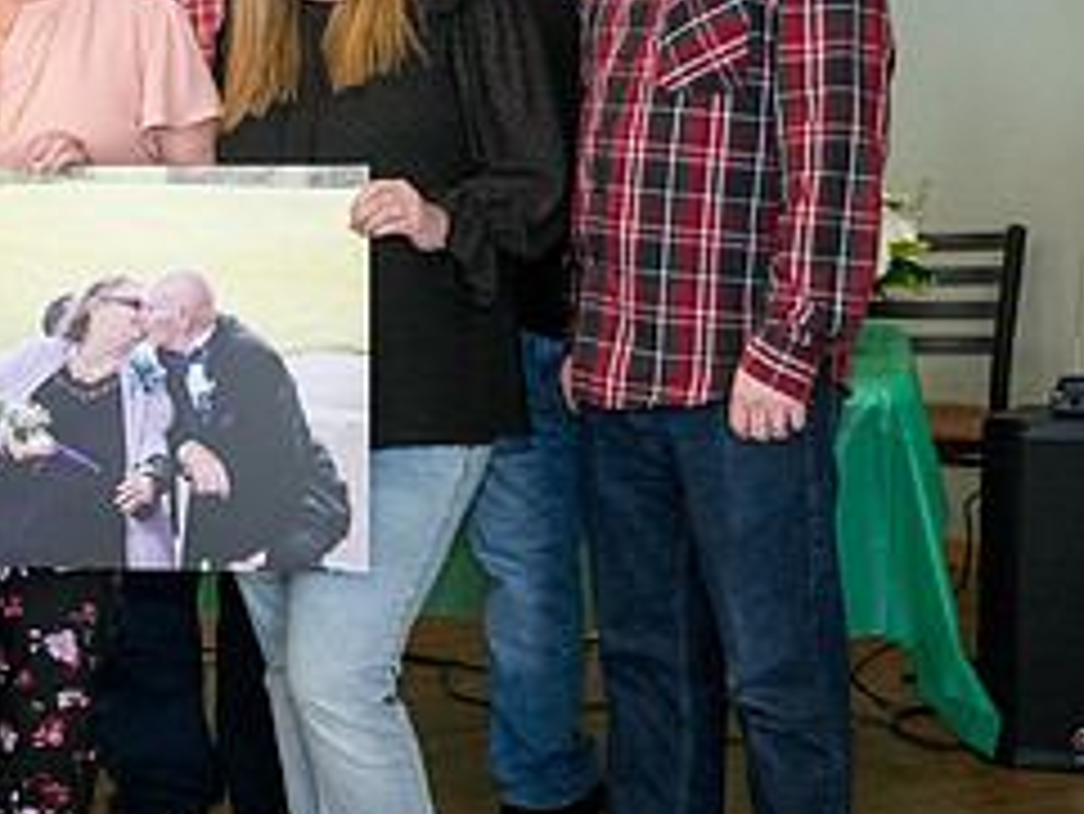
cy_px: 236
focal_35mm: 81
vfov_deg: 18.1
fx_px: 2538
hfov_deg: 23.7
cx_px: 175
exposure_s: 1/250
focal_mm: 35
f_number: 6.3
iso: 3200
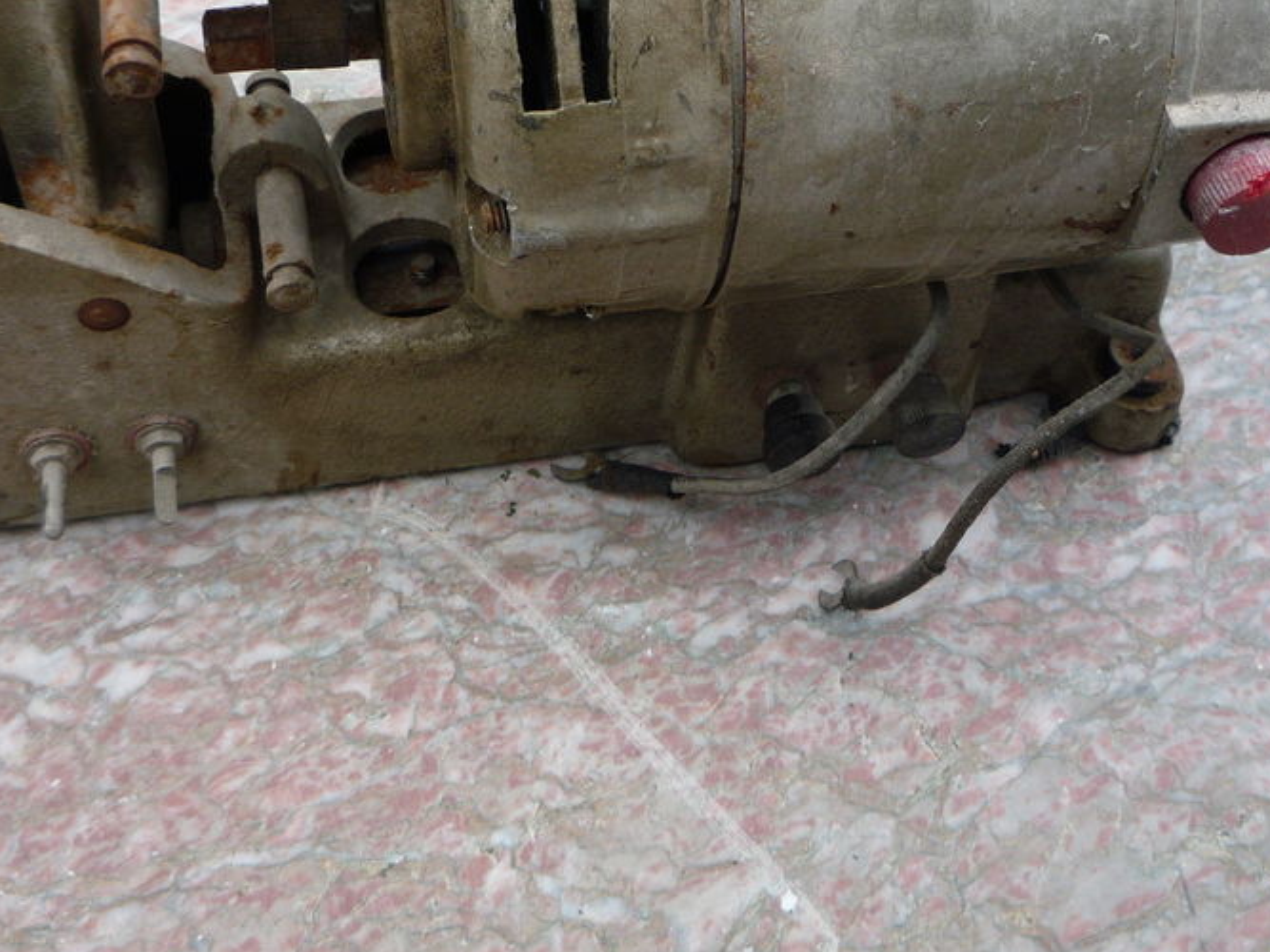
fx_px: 1651
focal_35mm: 45
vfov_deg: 31.9
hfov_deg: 42.1
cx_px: 632
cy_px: 301
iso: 100
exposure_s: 1/250
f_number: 4
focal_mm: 5.2
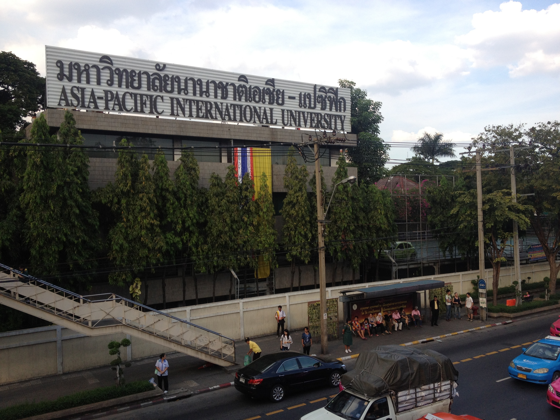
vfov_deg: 40.7
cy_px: 210
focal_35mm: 35
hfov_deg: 52.6
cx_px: 280
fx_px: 566
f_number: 2.4
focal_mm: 4.28
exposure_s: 1/717
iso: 64
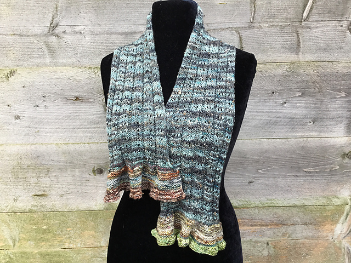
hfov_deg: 58.4
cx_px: 176
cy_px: 132
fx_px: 314
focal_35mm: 31
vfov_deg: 45.4
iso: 50
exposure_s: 1/100
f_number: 2.4
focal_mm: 3.3
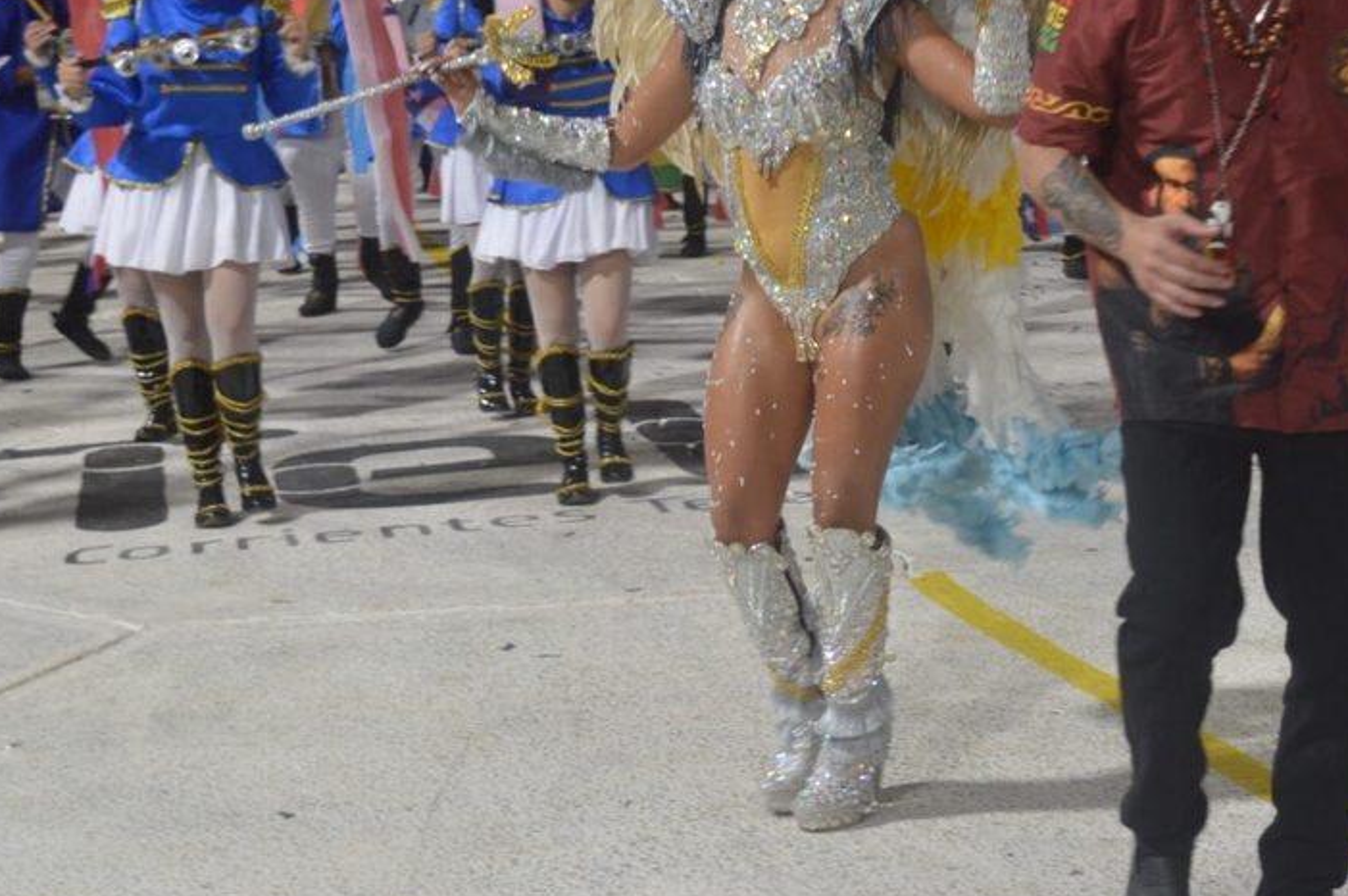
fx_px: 3588
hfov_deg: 21.1
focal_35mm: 96
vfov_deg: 14.2
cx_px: 975
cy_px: 320
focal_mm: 35
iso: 400
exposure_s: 1/100
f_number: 5
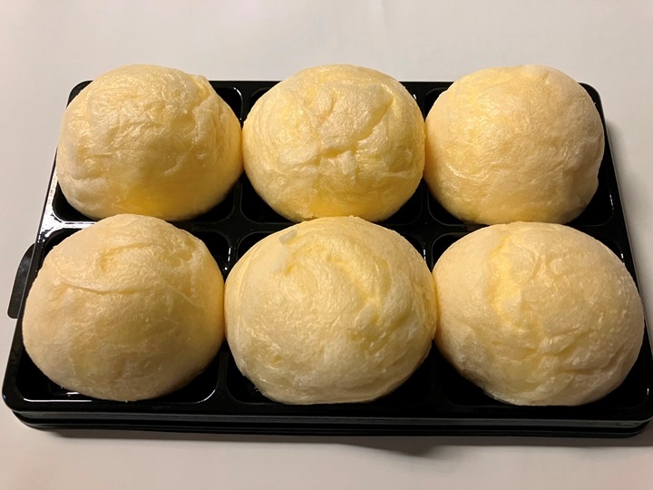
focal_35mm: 28
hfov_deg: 63.4
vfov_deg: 49.7
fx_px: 528
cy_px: 245
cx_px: 326
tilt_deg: -66.0
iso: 250
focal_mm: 3.99
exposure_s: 1/50
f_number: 1.8
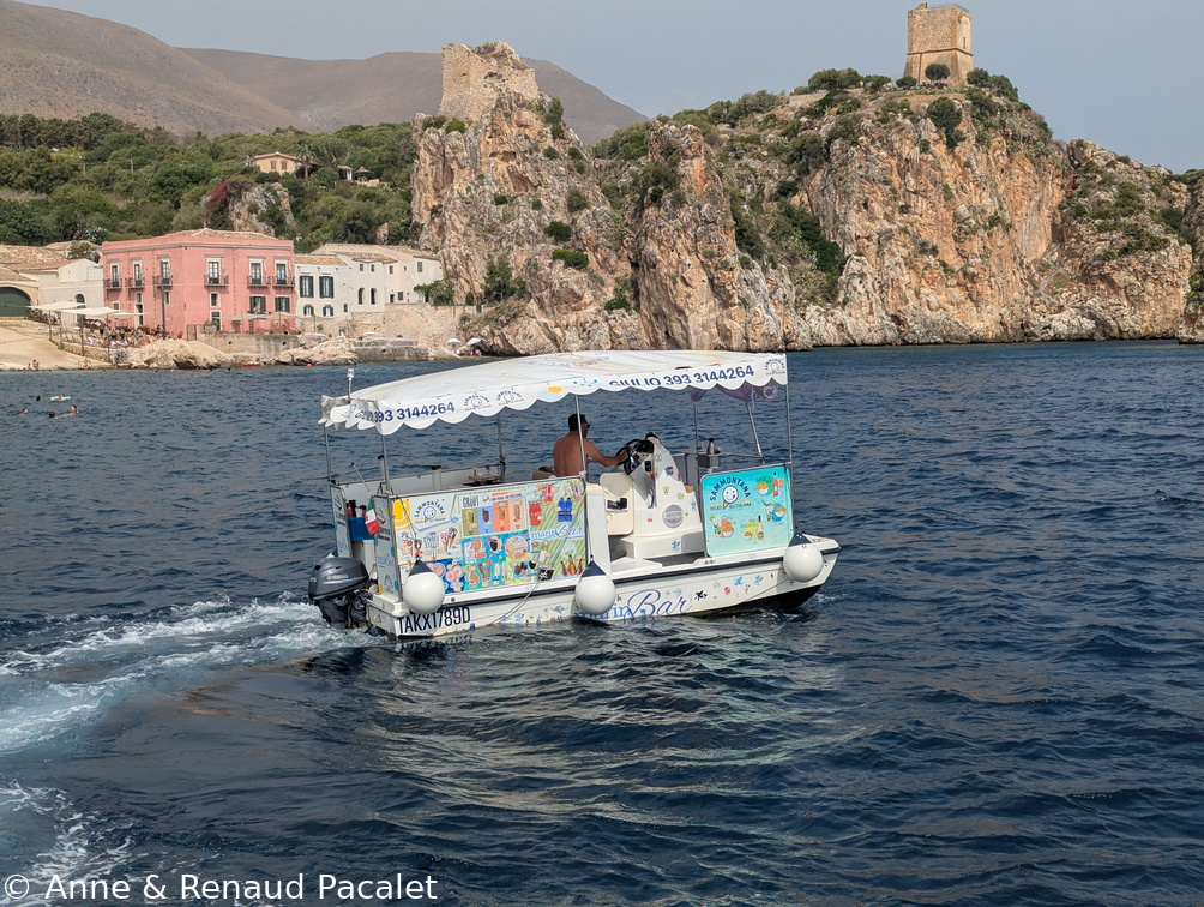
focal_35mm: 48
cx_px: 602
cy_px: 454
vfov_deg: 30.3
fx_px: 1672
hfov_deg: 39.6
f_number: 1.85
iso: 45
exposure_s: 1/4219
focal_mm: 6.81
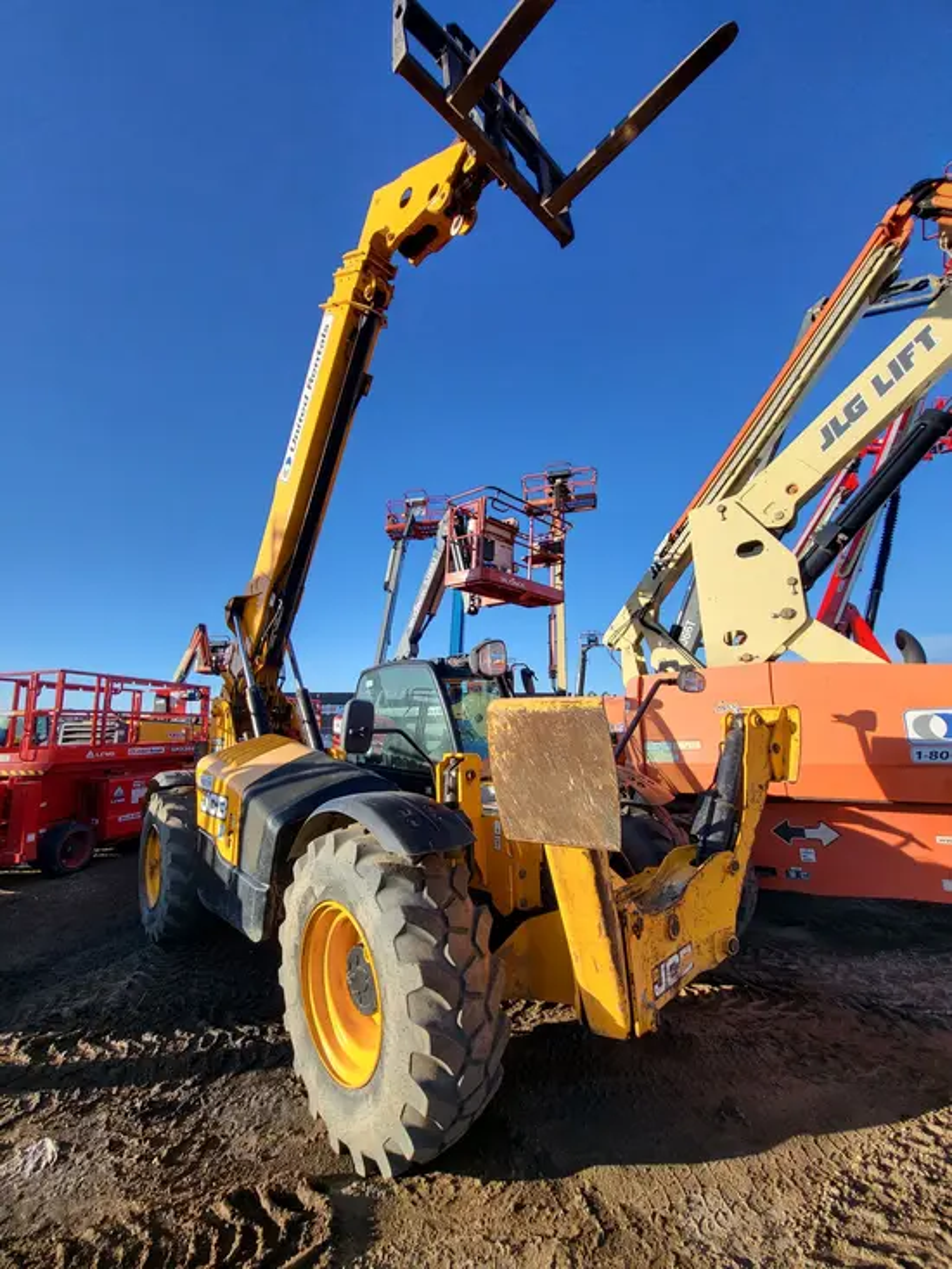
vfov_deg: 106.2
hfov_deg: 89.9
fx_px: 477
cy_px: 634
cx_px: 476
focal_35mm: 13
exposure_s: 1/485
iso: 32
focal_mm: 1.74
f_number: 2.2
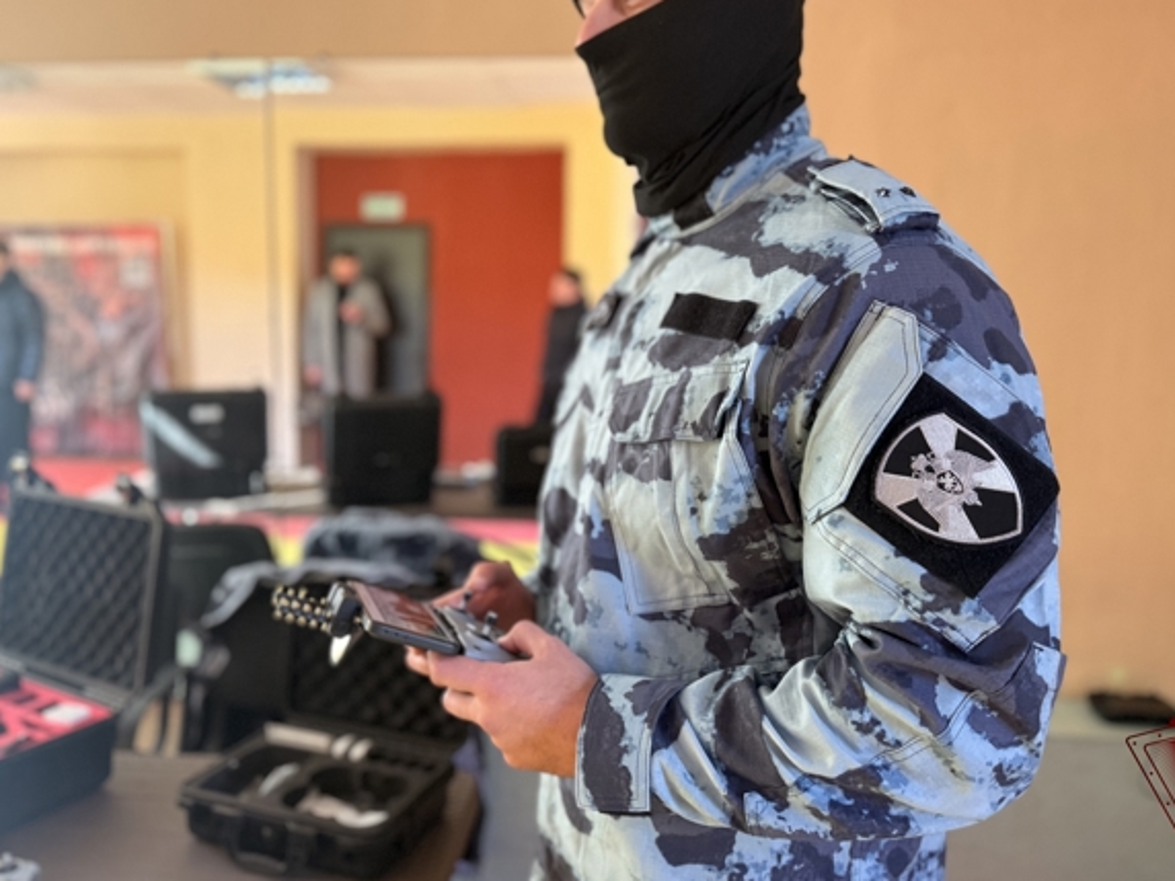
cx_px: 601
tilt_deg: -5.6
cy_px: 388
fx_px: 950
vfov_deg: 49.6
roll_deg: -0.9
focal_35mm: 28
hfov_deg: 63.4
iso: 500
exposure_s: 1/60
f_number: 1.78
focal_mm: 6.76
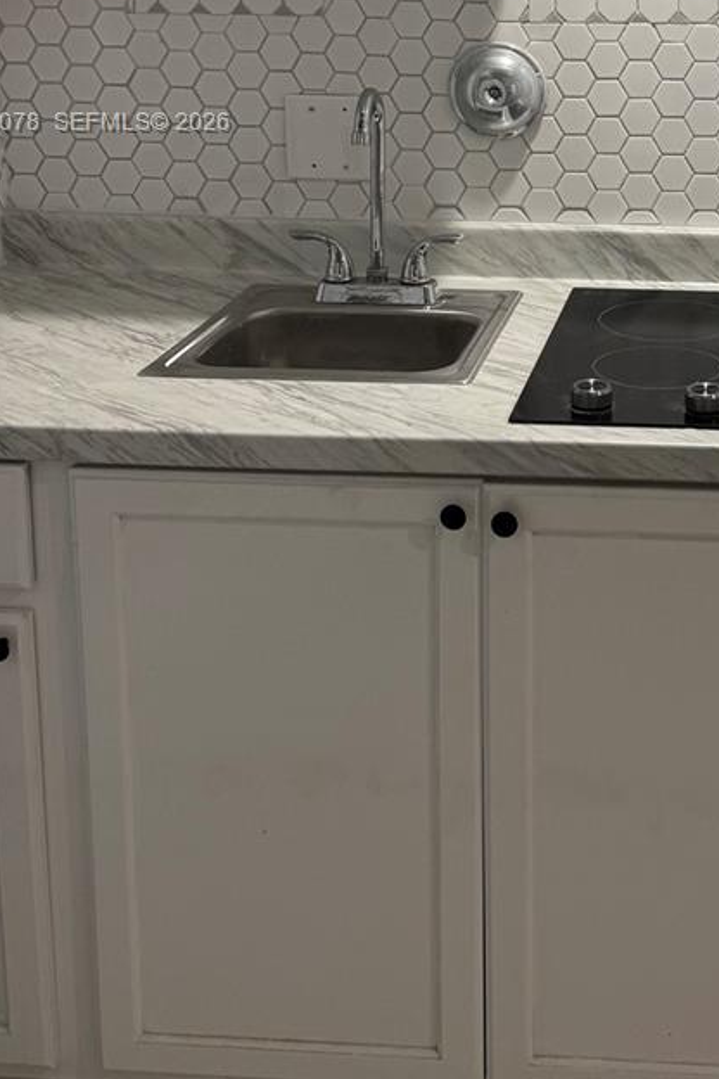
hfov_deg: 26.8
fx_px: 1438
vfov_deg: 38.5
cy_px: 124
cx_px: 688
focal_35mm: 48
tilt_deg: -9.5
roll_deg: -0.9
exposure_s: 1/60
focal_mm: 6.76
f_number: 1.78
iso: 125
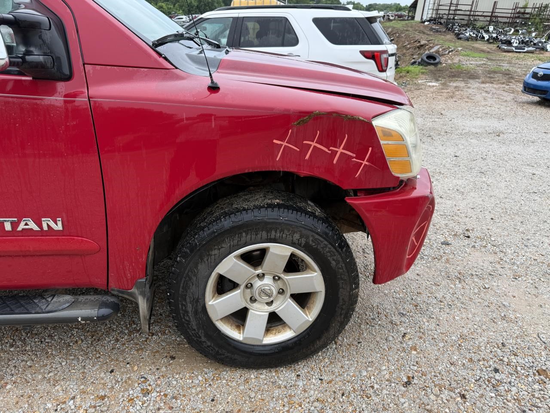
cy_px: 206
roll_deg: -2.6
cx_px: 275
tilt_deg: -24.3
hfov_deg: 71.6
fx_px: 381
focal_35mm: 24
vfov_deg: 56.8
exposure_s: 1/370
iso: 80
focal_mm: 6.76
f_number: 1.78
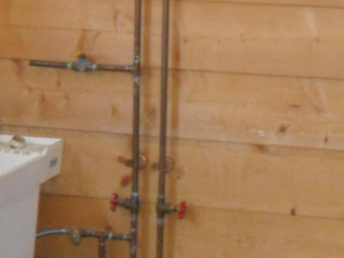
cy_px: 40
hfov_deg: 15.9
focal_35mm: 123
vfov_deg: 12.0
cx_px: 272
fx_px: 1222
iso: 240
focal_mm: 4.9
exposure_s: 1/45
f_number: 3.5
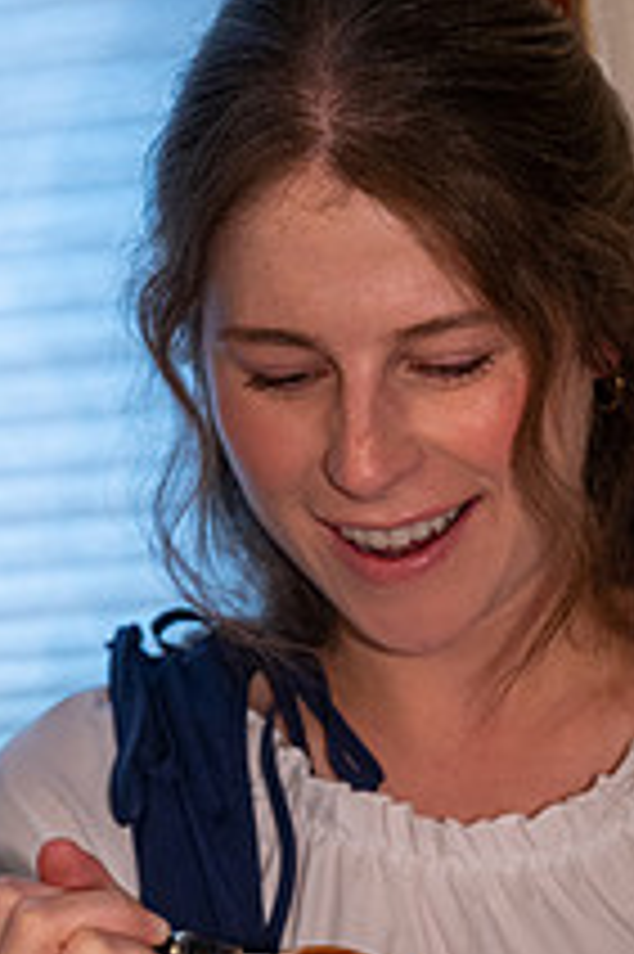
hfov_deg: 10.1
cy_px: 886
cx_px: 411
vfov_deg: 14.9
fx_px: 3598
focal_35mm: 136
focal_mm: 64
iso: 2500
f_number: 4
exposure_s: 1/60
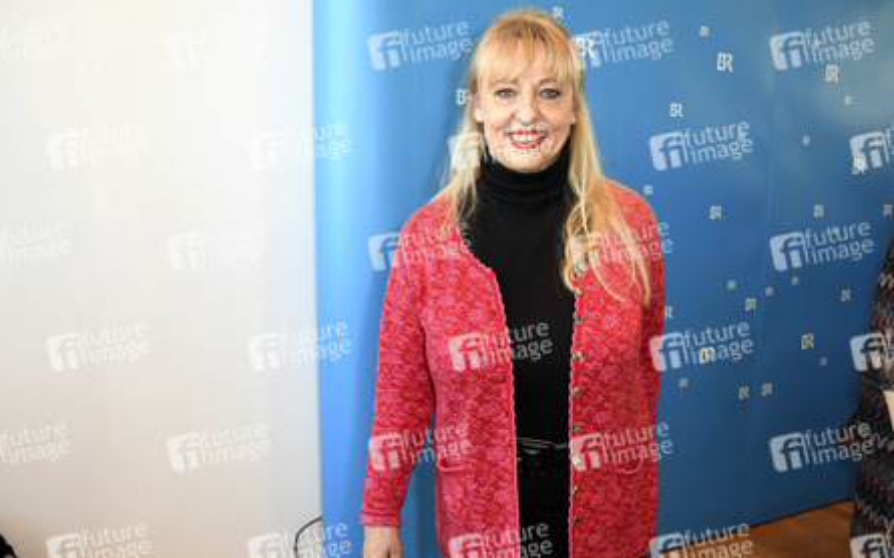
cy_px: 297
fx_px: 755
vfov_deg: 40.6
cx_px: 447
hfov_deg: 61.2
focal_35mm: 31
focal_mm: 20
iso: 1100
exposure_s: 1/160
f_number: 4.5
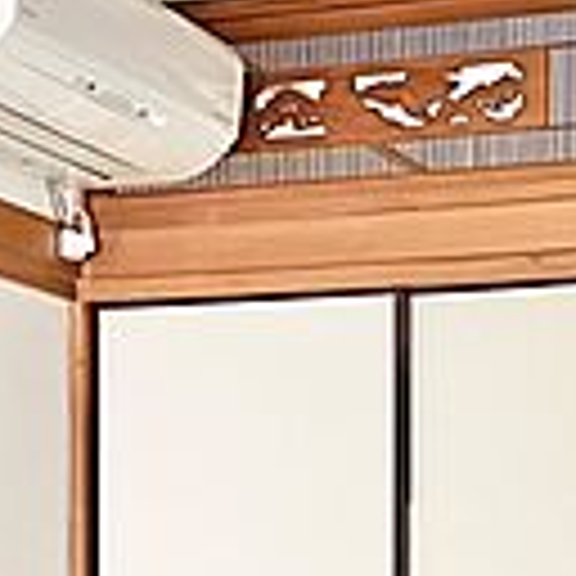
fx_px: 2184
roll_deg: +0.0
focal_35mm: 116
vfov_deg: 14.5
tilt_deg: -0.3
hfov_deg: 15.0
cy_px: 706
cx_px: 436
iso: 125
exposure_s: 1/60
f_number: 1.8
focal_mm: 3.99
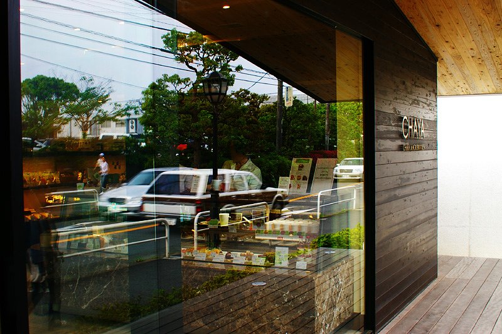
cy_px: 167
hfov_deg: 46.4
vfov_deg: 31.8
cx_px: 251
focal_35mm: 42
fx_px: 585
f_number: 8
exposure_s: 1/45
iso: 200
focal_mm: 28
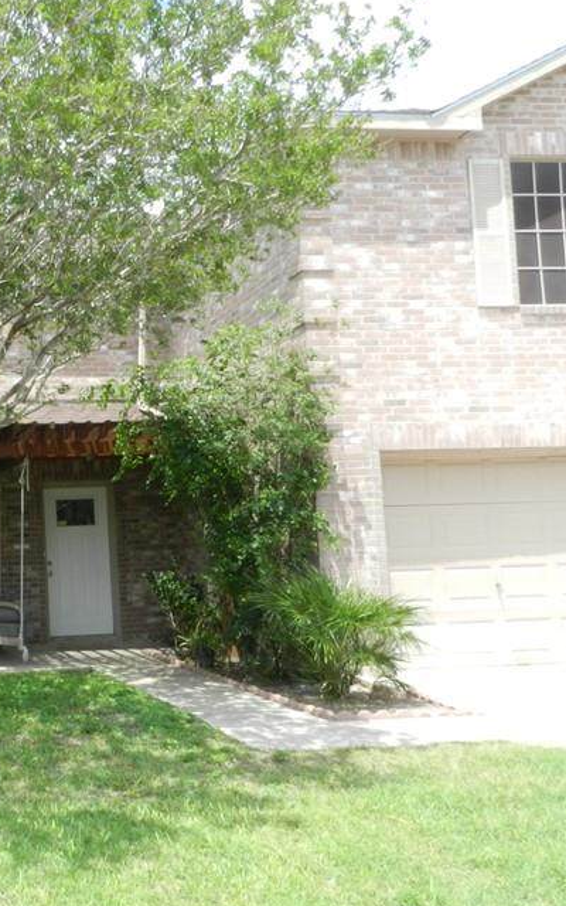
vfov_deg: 50.3
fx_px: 963
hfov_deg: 29.7
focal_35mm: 39
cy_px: 491
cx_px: -45
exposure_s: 1/40
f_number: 8
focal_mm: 4
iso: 160
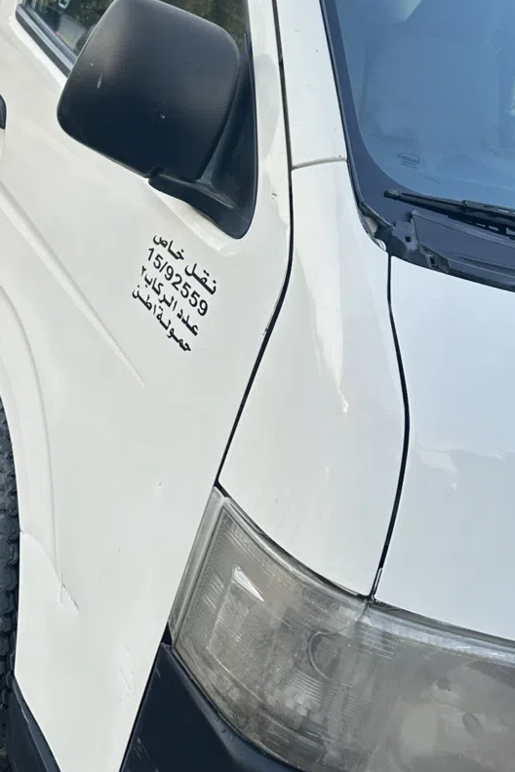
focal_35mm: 43
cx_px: 178
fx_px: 923
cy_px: 188
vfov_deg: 43.9
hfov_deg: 31.0
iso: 80
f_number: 1.78
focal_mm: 6.86
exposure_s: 1/275
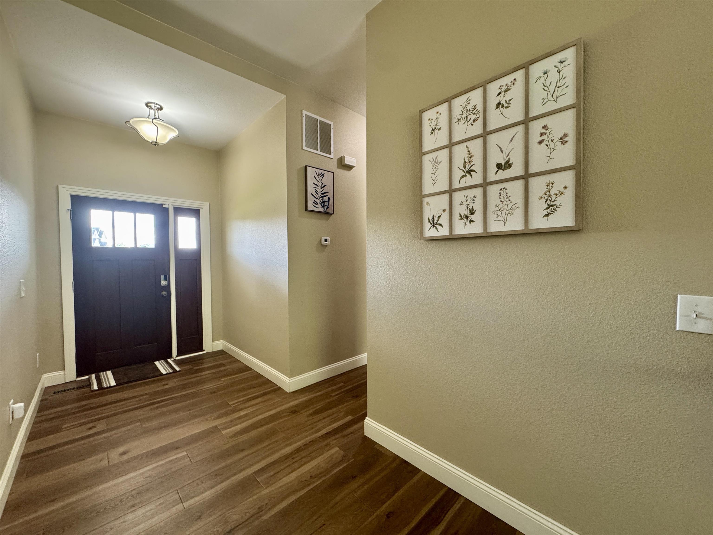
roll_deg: -0.4
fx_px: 288
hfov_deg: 102.1
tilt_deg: -1.6
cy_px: 268
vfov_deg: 85.7
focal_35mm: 14
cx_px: 356
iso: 250
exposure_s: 1/120
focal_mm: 2.22
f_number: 2.2
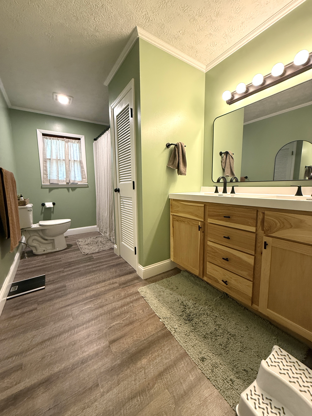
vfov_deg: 102.1
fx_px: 168
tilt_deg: -6.4
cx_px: 156
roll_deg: +0.7
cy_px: 208
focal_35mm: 14
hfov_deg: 85.7
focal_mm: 2.22
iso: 250
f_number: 2.2
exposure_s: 1/60
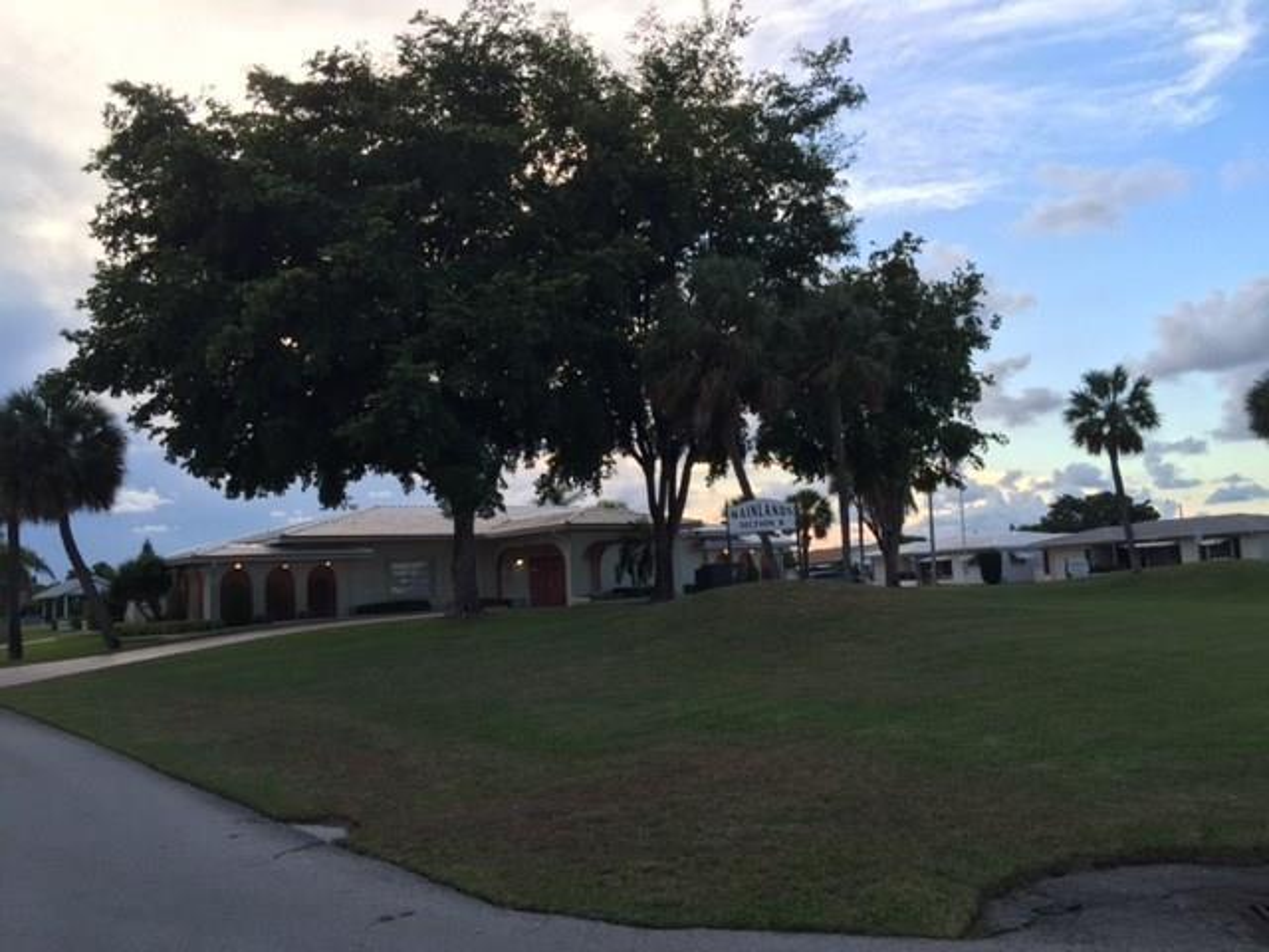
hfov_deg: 61.7
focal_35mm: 29
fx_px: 1063
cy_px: 476
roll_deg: +1.3
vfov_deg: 48.2
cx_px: 634
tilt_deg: +6.3
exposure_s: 1/388
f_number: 2.2
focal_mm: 4.15
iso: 32
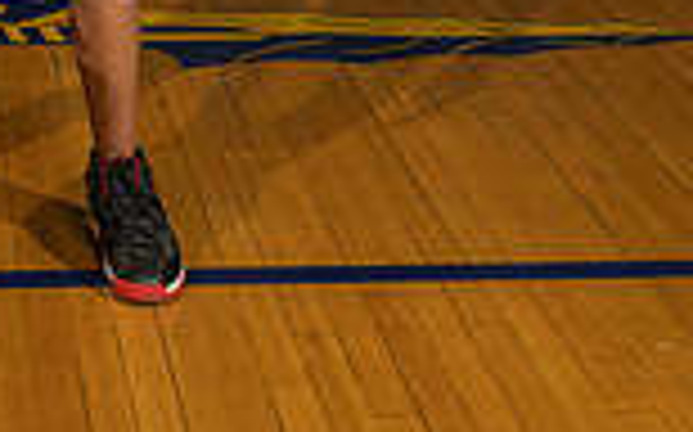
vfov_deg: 10.9
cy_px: -306
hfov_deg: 18.2
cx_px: 72
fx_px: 2133
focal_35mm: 113
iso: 160
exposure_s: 1/200
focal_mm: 38
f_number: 7.1
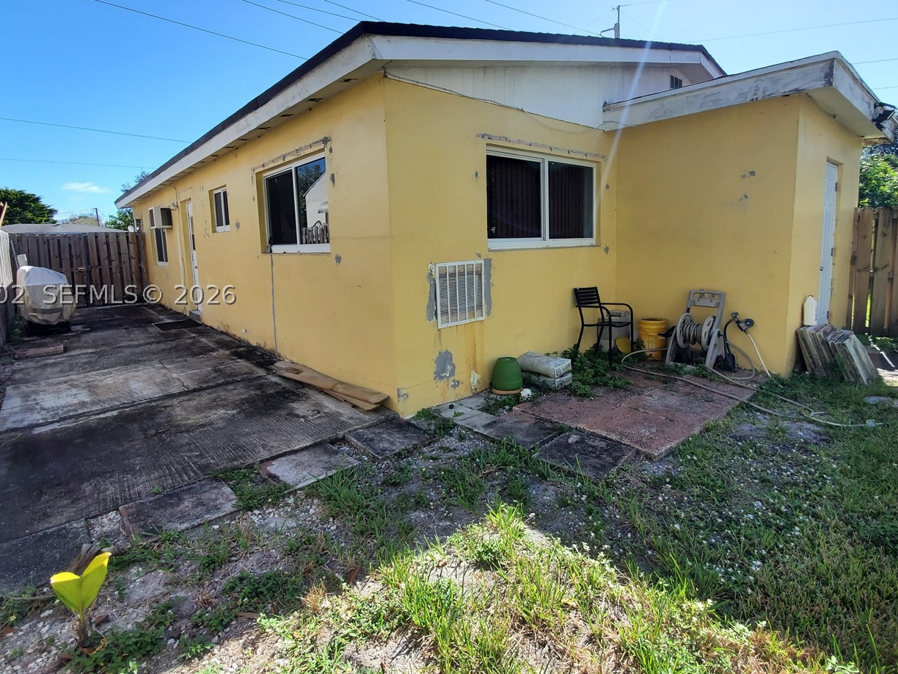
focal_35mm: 17
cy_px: 294
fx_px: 441
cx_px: 461
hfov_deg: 91.0
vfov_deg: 74.4
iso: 50
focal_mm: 1.8
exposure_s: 1/651
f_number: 2.2
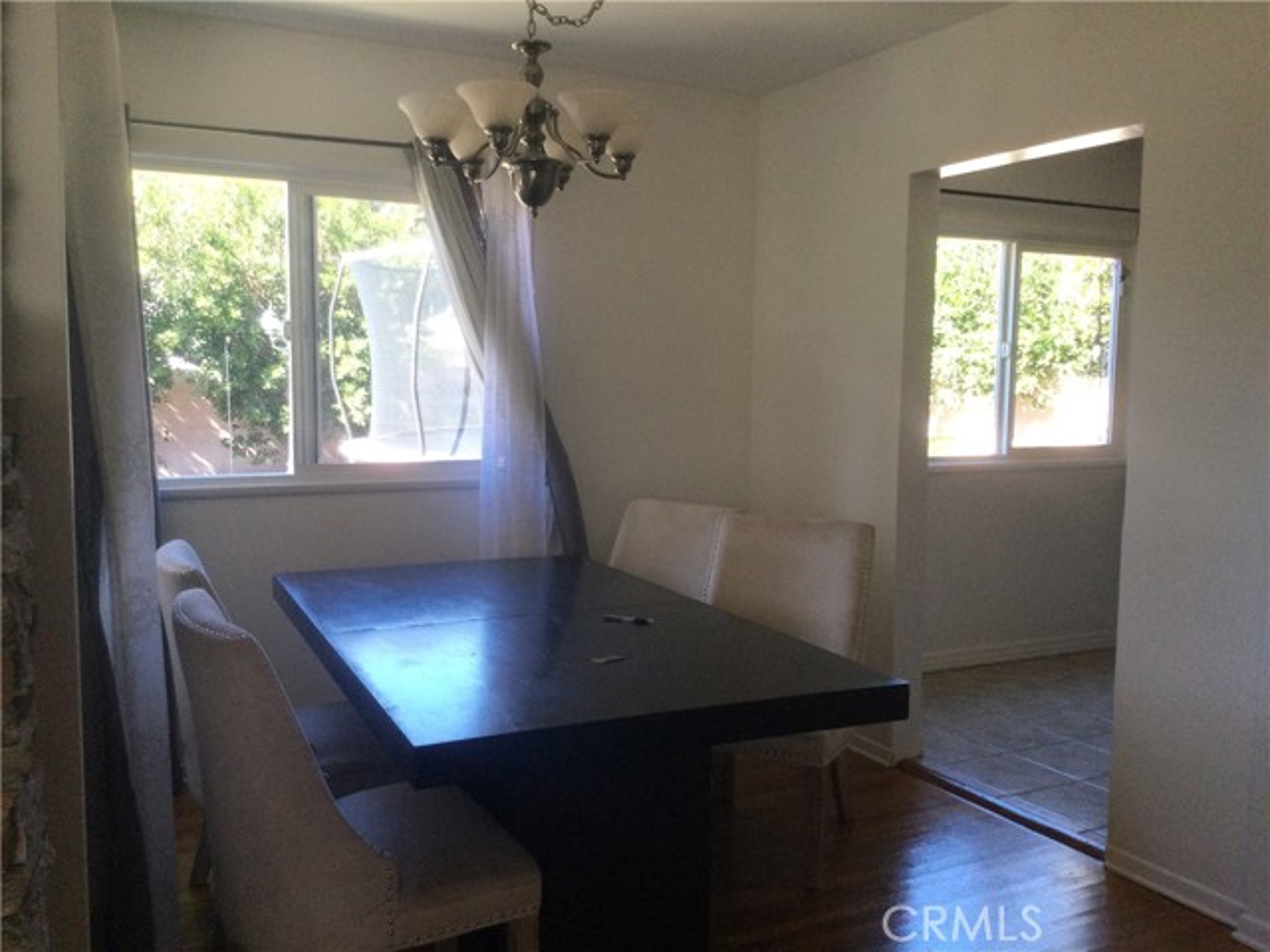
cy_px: 476
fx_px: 1137
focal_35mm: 31
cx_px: 635
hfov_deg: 58.4
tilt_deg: -5.2
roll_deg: -0.5
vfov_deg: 45.4
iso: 25
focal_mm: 3.3
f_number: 2.4
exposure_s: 1/30
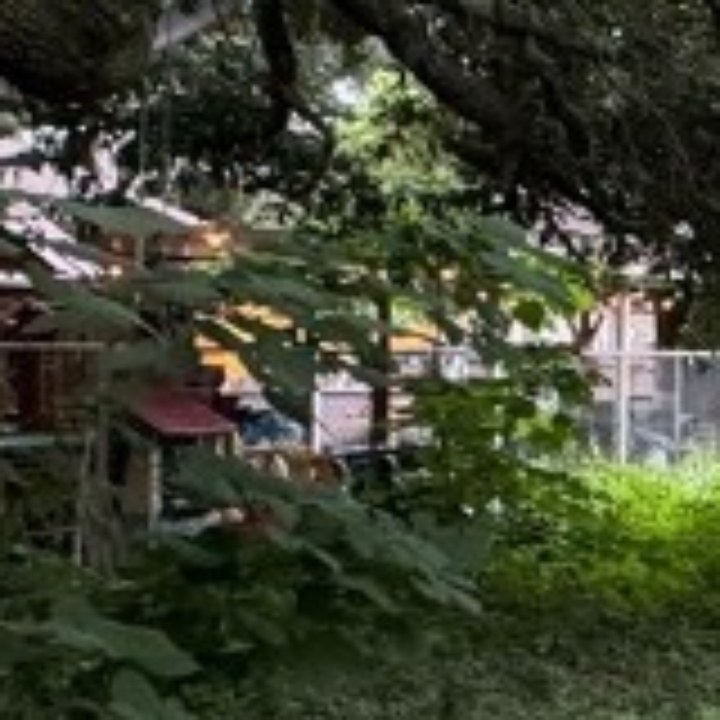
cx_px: 1467
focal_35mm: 79
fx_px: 1859
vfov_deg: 21.9
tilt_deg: -0.1
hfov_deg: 16.4
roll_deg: -0.3
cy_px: 306
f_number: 2.2
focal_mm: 2.22
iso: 320
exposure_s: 1/79
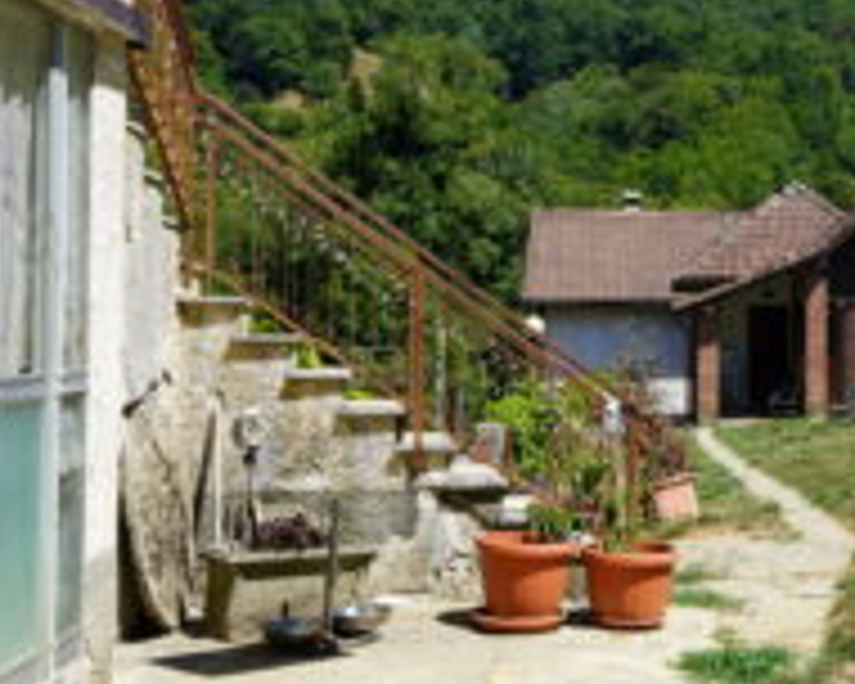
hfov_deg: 30.8
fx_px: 1468
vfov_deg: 26.2
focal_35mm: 58
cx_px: 792
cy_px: 261
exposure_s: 1/125
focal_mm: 24
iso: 100
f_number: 9
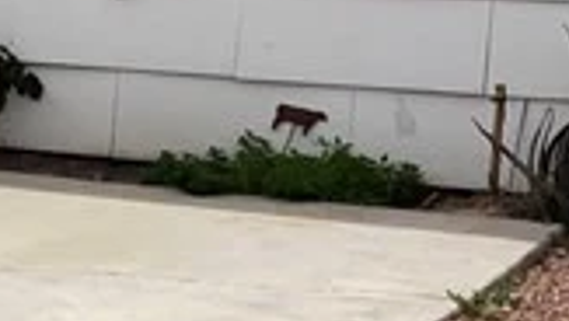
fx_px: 2582
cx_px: -1148
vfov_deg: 7.1
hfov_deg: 9.7
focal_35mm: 171
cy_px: 140
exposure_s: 1/5917
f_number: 1.6
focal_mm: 5.1
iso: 32
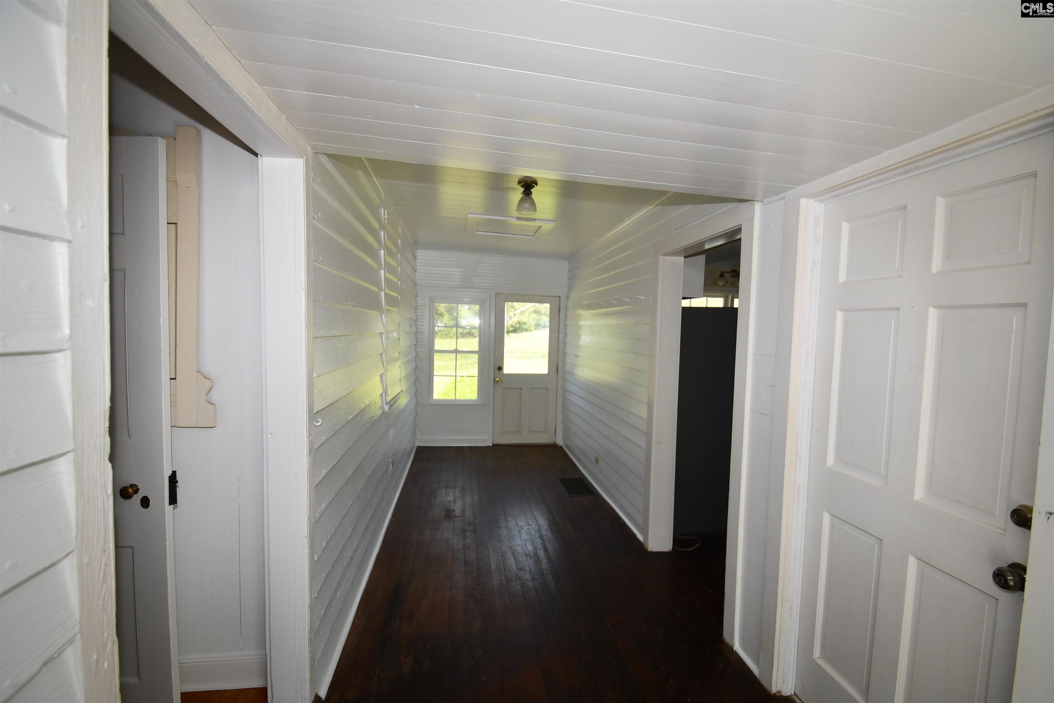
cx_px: 527
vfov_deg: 77.3
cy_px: 352
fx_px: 439
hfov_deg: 100.4
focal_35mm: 15
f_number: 5.6
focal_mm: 10
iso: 200
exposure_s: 1/125
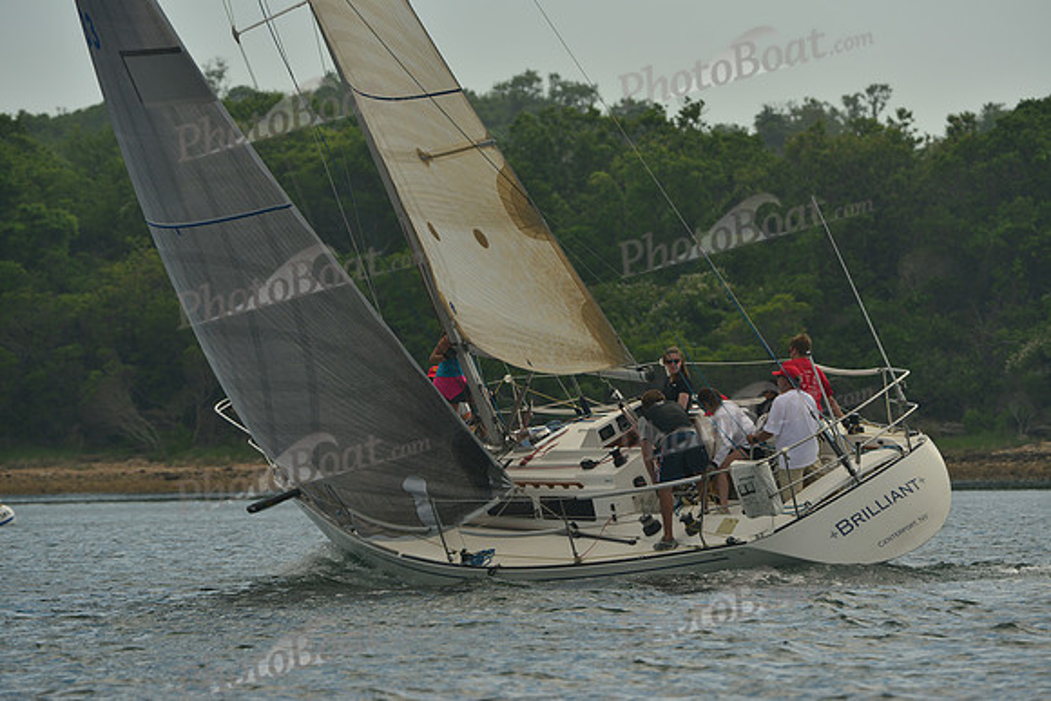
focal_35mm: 350
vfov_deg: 3.9
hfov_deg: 5.9
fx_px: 10220
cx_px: 526
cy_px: 350
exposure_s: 1/1250
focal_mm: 350
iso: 250
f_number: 6.3
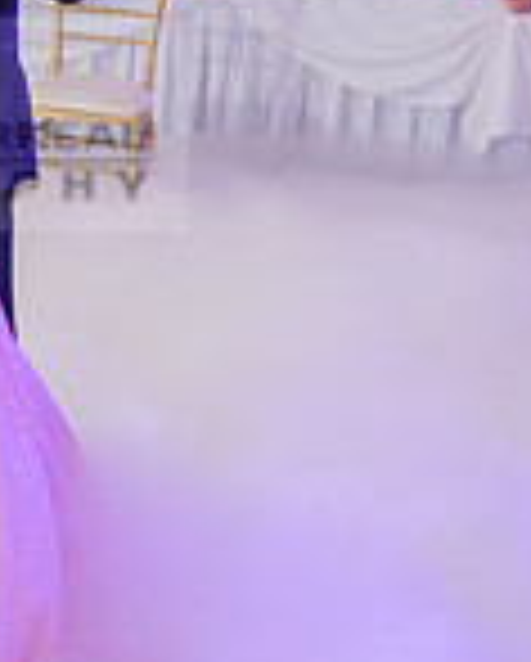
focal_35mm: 98
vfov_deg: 19.3
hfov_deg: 15.0
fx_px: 1921
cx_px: -159
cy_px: 121
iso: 400
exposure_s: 1/100
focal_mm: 24
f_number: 2.8
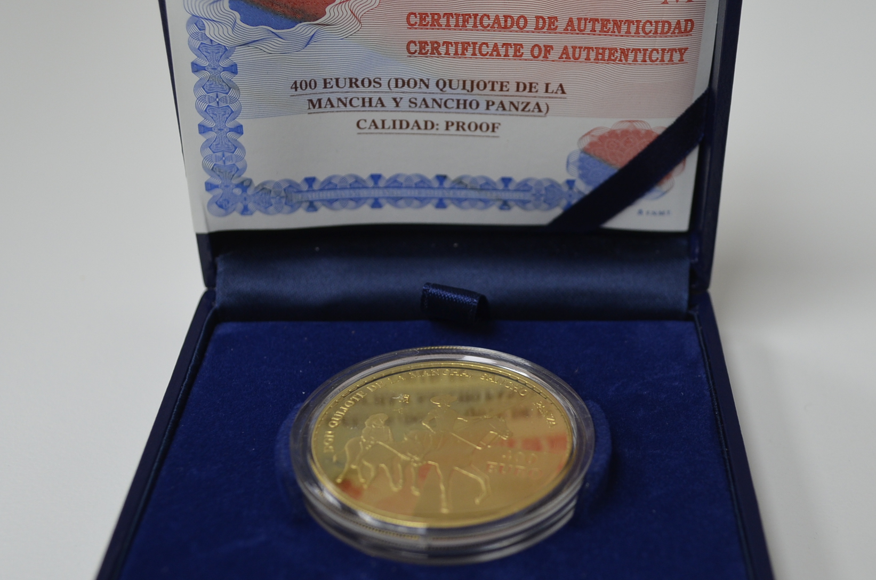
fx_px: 1311
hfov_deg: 36.9
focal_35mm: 54
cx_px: 473
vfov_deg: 24.9
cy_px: 319
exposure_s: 1/80
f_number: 4.5
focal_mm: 24
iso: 400
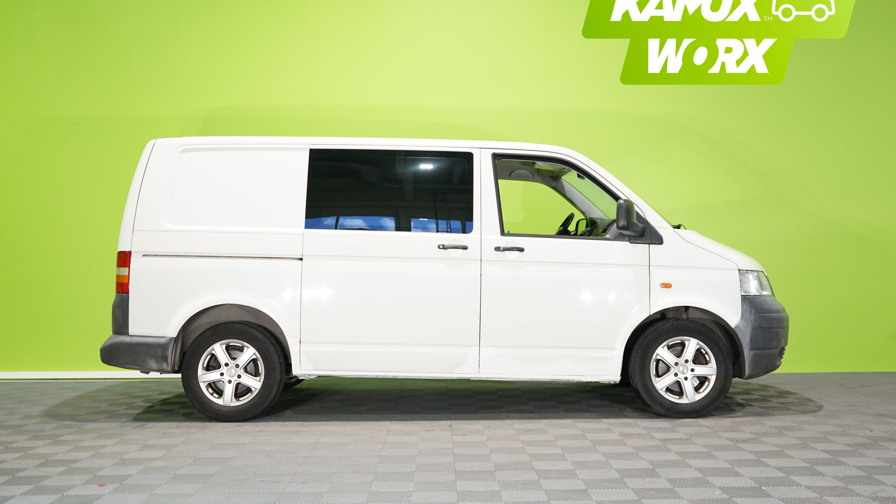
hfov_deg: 52.8
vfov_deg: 31.2
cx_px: 451
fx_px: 903
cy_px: 238
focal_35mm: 38
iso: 2000
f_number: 4
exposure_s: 1/125
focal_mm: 36
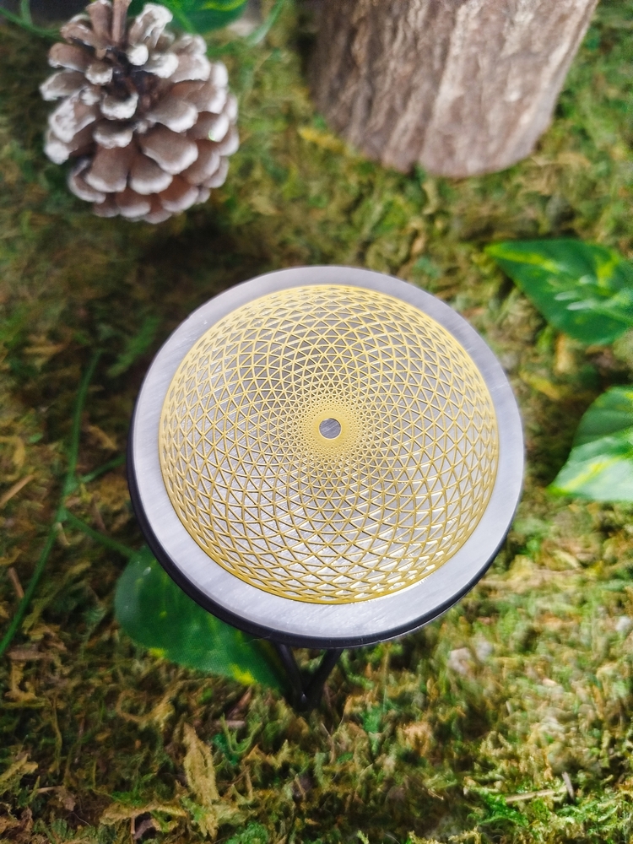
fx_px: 585
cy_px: 422
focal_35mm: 24
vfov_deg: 71.6
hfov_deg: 56.8
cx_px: 316
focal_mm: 5.31
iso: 800
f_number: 1.7
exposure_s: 1/33
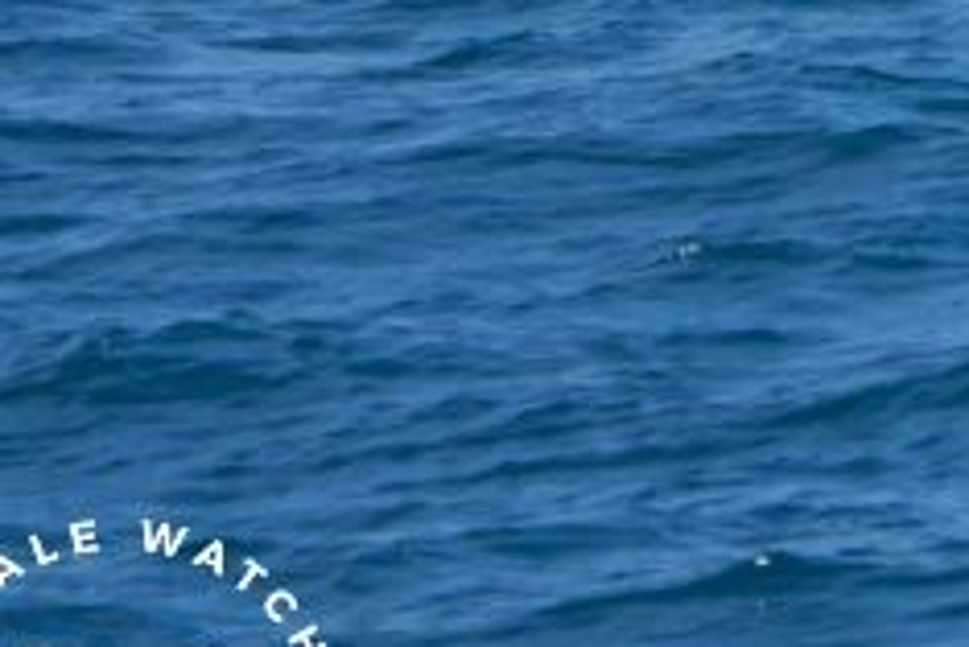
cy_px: -84
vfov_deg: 2.0
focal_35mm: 681
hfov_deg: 3.0
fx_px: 18341
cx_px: 1513
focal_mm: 200
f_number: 8
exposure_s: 1/3200
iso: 1000
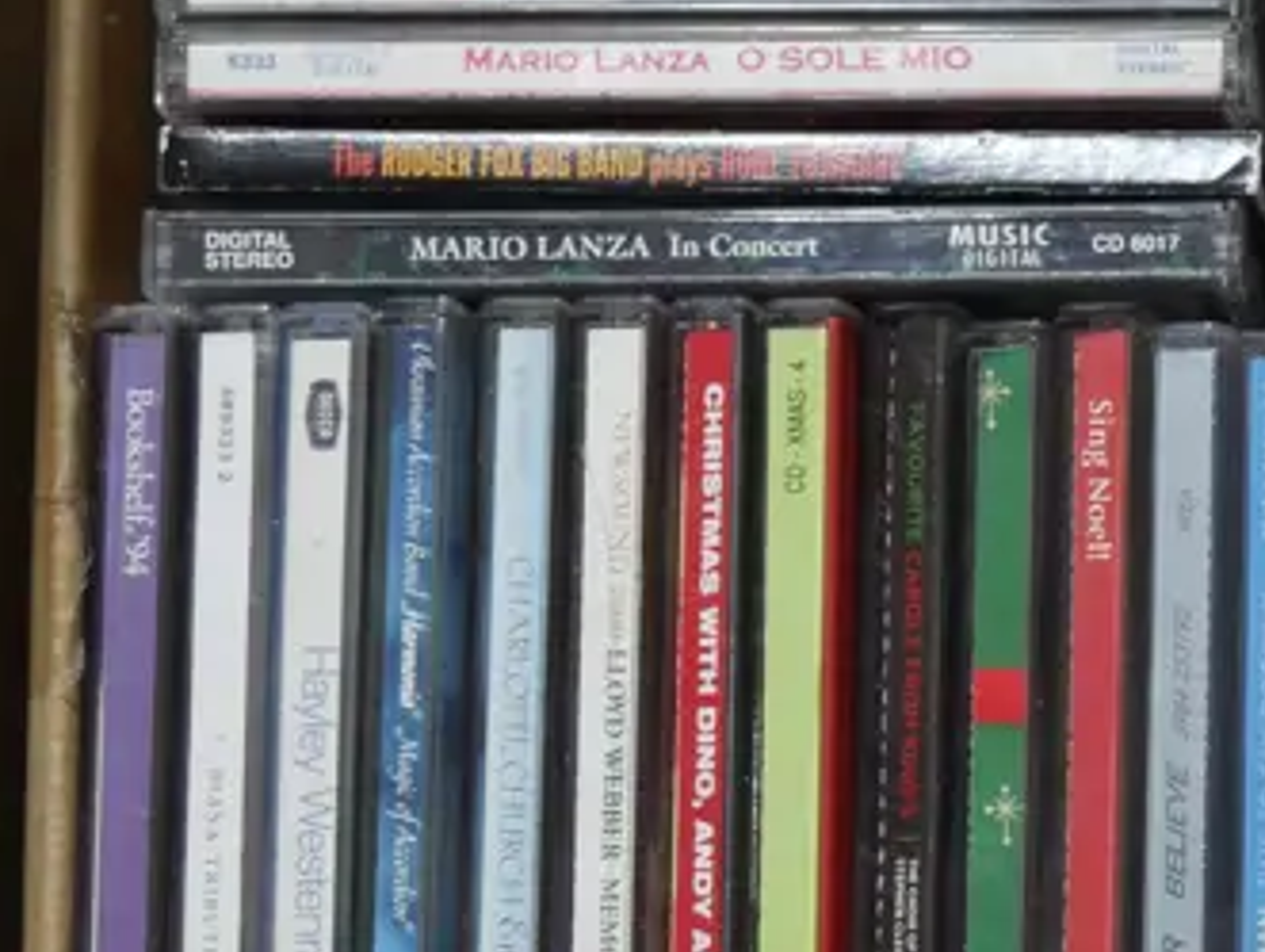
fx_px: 6109
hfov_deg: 11.4
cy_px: 717
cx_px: 1747
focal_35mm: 167
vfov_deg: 8.9
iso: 800
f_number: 5.3
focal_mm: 27
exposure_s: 1/60
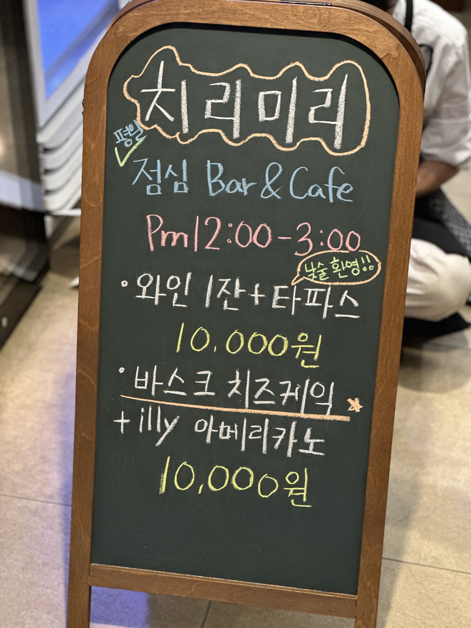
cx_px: 236
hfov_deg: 19.1
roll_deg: -1.6
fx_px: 1397
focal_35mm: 77
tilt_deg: -33.2
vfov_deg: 25.3
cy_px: 314
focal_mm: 9
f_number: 2.8
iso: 640
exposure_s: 1/15
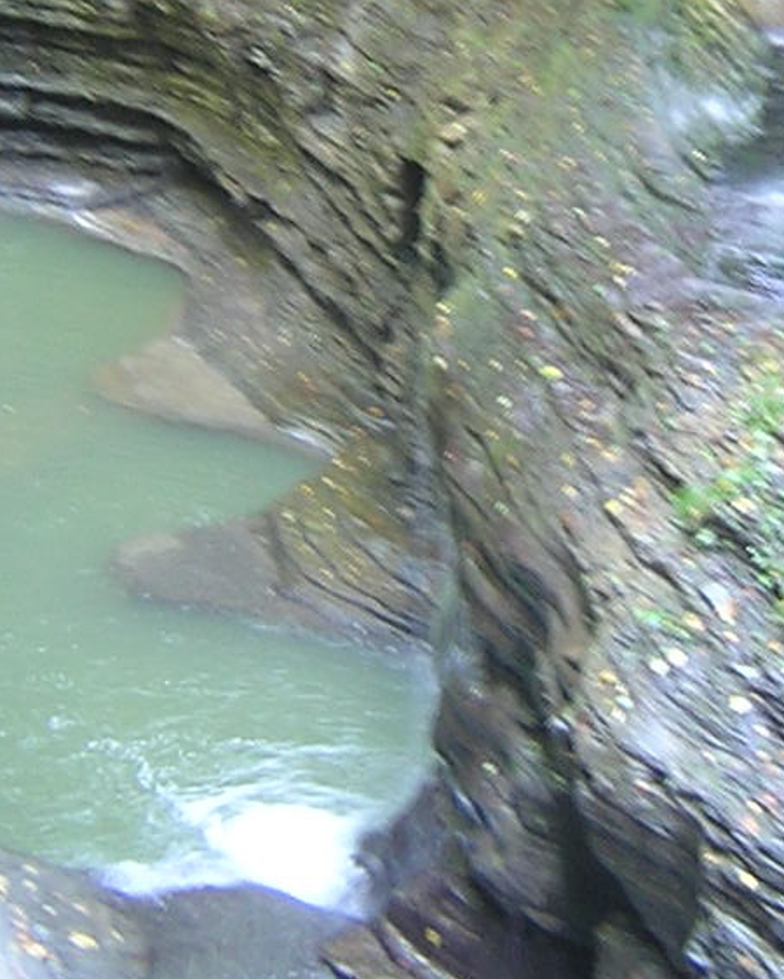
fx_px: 2899
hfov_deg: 15.4
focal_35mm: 100
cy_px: 291
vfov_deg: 19.1
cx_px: 500
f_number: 2.6
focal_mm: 4.7
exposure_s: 1/3.7
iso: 124
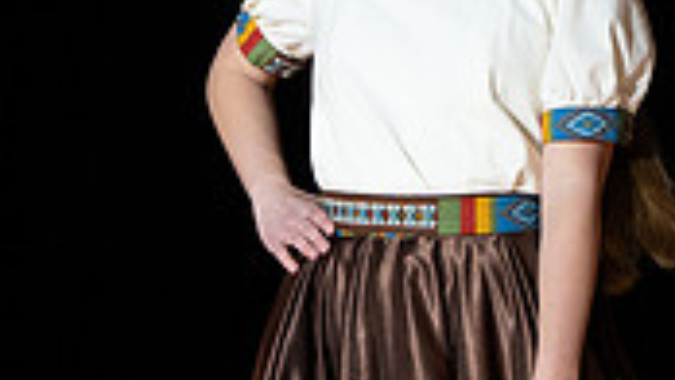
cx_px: 320
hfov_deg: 5.8
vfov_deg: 3.3
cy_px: 322
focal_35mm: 374
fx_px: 6696
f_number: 3.5
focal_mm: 86
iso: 800
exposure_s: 1/640
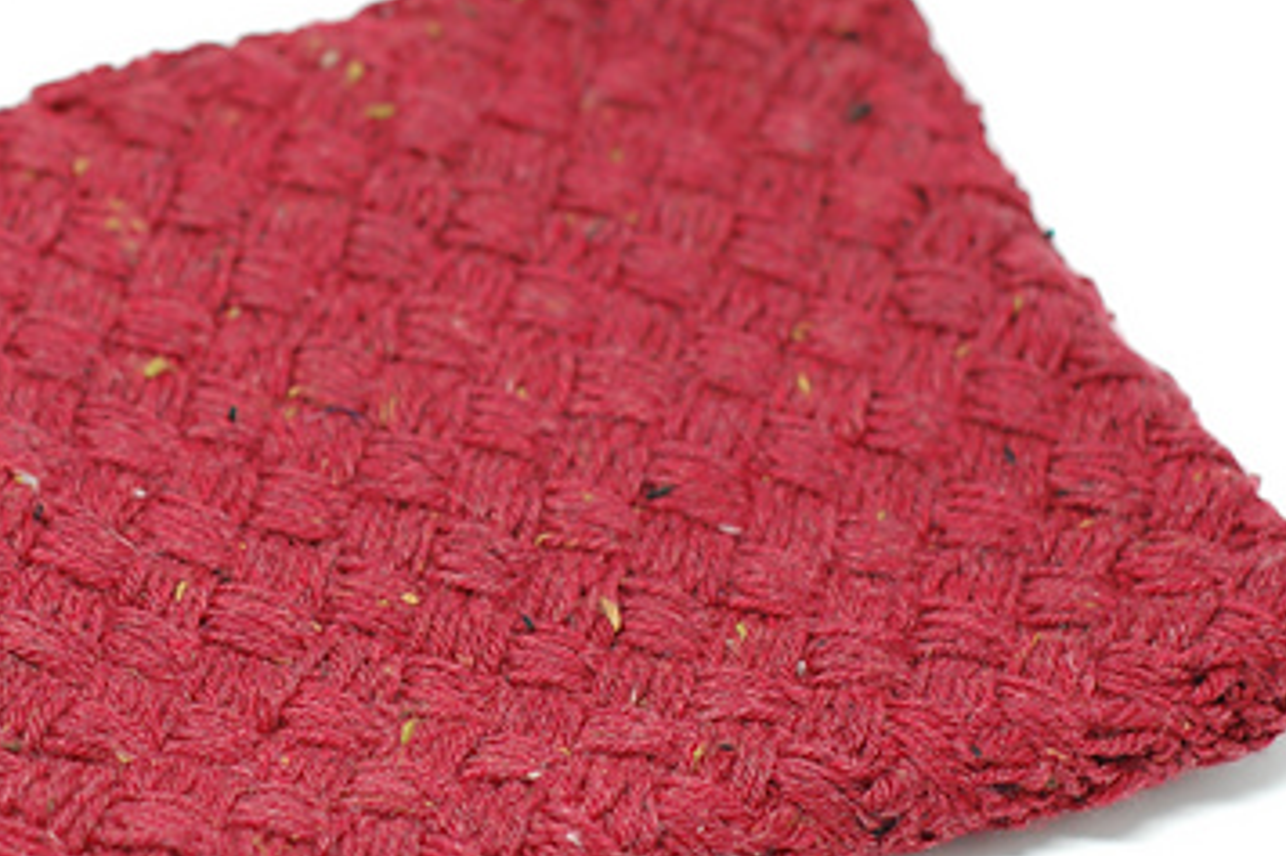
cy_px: 368
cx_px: 249
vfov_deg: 10.1
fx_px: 4820
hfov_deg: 15.1
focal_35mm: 135
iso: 200
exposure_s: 1/60
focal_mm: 50
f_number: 2.5
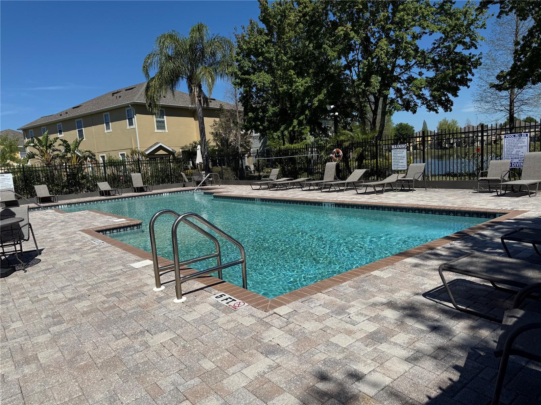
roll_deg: +4.2
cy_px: 202
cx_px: 270
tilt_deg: -6.3
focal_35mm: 24
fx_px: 375
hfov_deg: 71.6
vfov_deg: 56.8
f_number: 1.78
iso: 80
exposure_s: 1/9091
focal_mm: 6.76
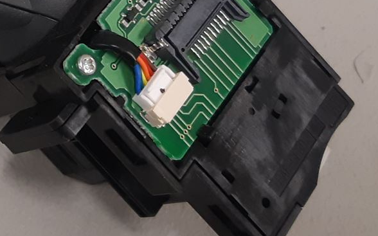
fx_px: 989
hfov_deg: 20.4
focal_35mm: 96
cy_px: -38
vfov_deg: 13.3
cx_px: -57
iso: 125
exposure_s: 1/50
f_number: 1.7
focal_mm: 3.93
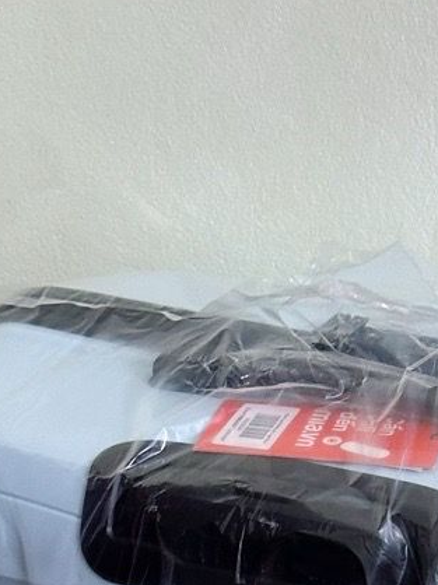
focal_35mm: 147
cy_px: 880
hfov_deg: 10.0
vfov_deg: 12.7
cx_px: 362
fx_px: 2483
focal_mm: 6.86
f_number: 1.78
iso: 160
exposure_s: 1/50
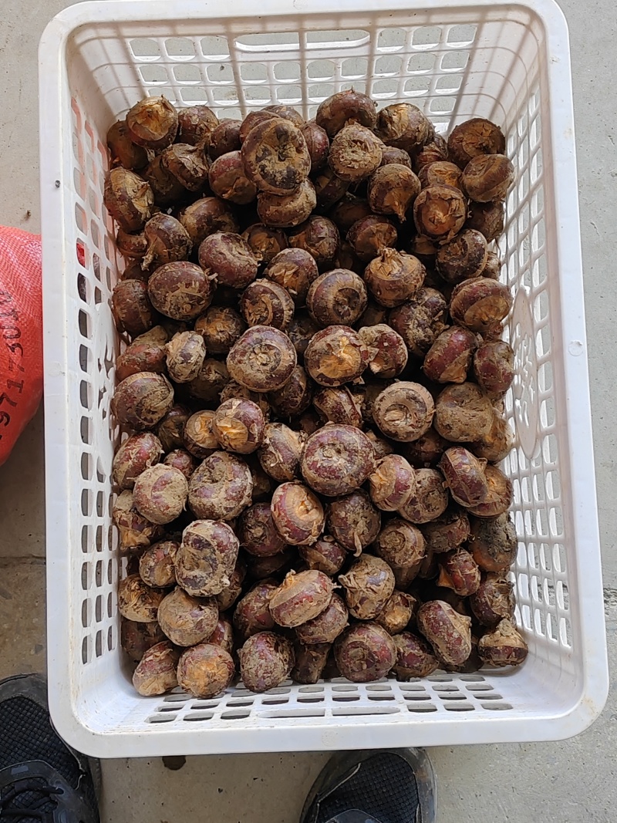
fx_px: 1189
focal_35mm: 50
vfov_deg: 38.2
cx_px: 308
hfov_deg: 29.1
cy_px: 412
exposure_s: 1/100
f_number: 1.9
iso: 64
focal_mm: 5.52
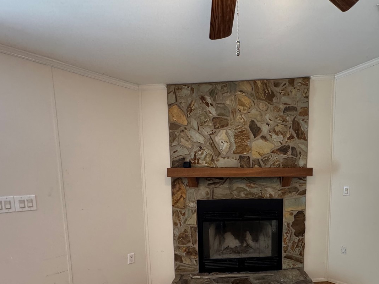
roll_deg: -0.5
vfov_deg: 61.1
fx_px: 230
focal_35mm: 21
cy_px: 200
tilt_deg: -7.3
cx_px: 244
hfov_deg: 77.1
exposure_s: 1/60
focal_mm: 2.22
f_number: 2.2
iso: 400
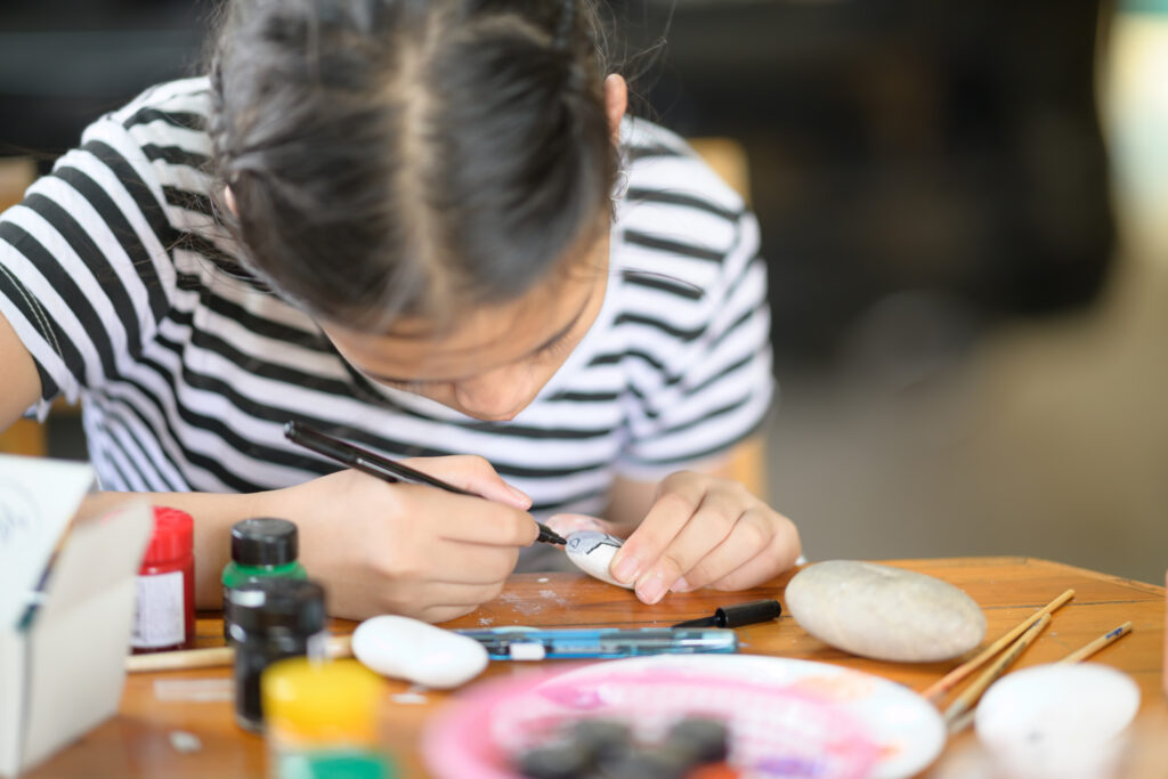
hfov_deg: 19.5
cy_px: 390
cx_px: 584
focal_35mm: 105
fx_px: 3407
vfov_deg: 13.0
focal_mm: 105
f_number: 1.4
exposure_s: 1/125
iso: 320
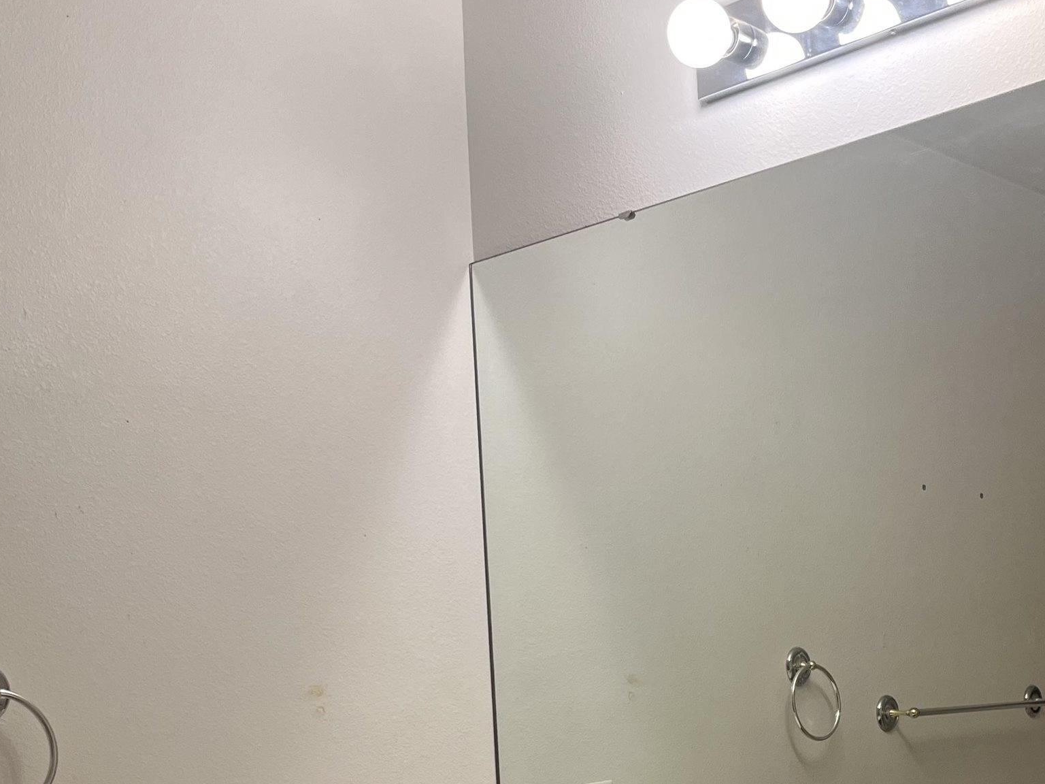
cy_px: 723
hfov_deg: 36.4
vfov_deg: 26.9
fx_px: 1570
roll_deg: +1.9
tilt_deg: -1.8
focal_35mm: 52
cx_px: 697
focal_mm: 5.1
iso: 125
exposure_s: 1/120
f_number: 1.6
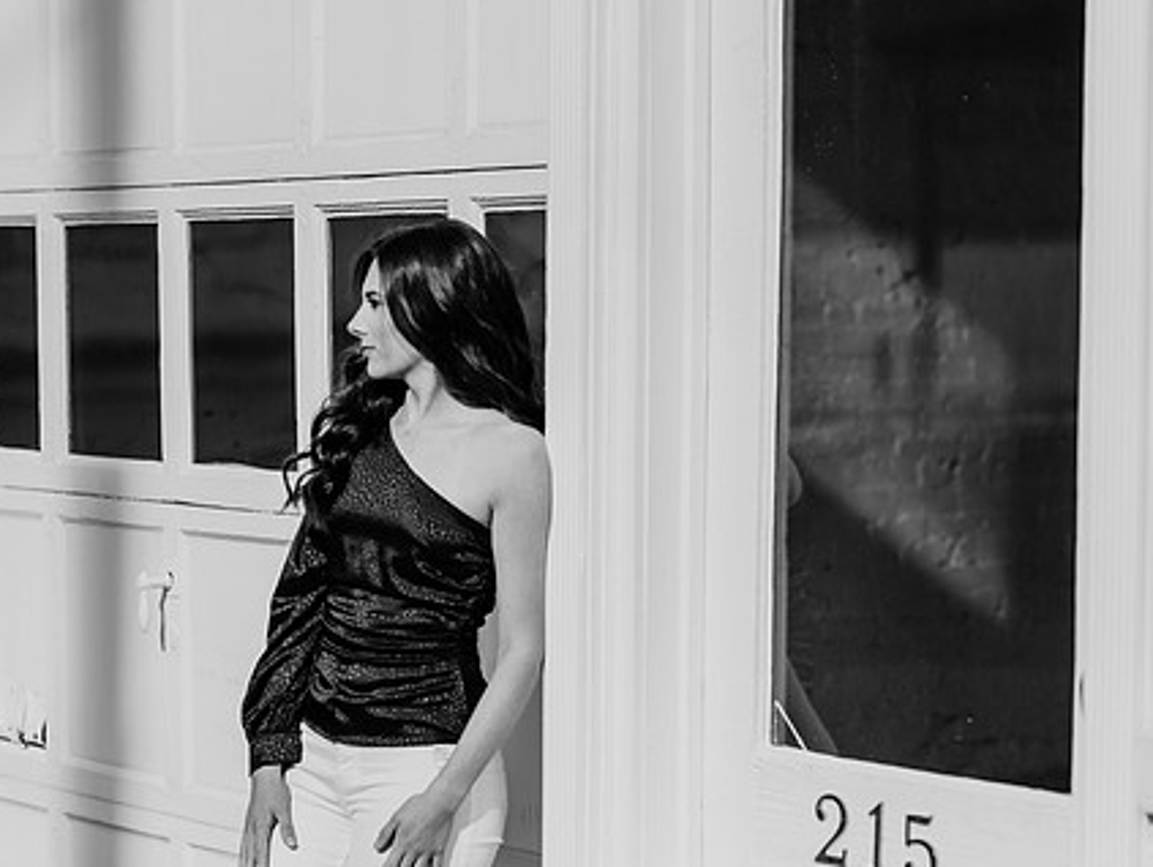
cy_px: 448
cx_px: 428
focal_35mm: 112
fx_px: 3734
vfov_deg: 13.2
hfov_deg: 17.5
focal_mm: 85
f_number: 2.5
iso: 100
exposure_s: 1/6400
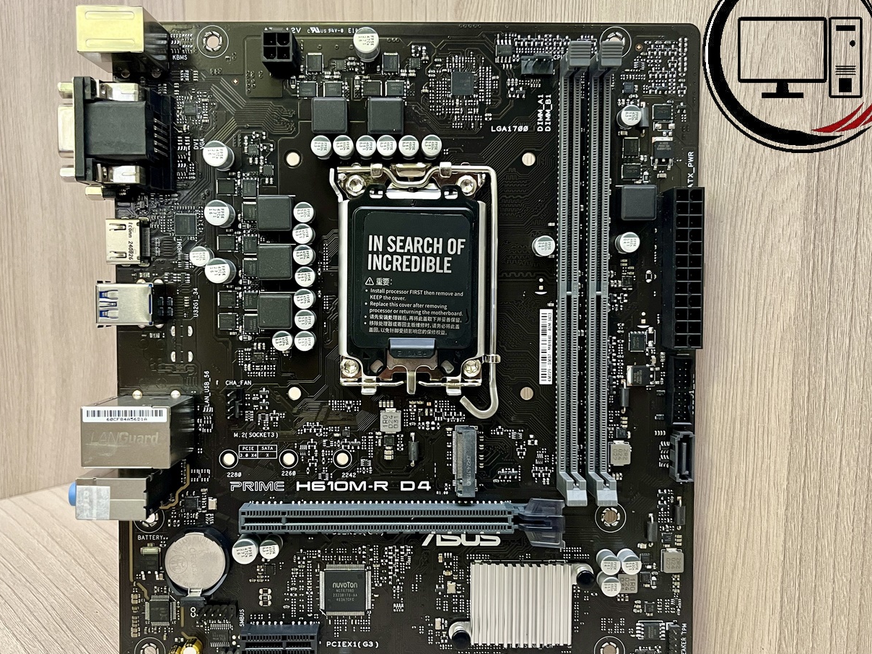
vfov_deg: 45.4
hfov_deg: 58.2
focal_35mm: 31
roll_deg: -1.0
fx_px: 781
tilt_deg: -8.4
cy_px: 350
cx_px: 385
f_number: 1.6
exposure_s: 1/50
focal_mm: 5.1
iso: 250
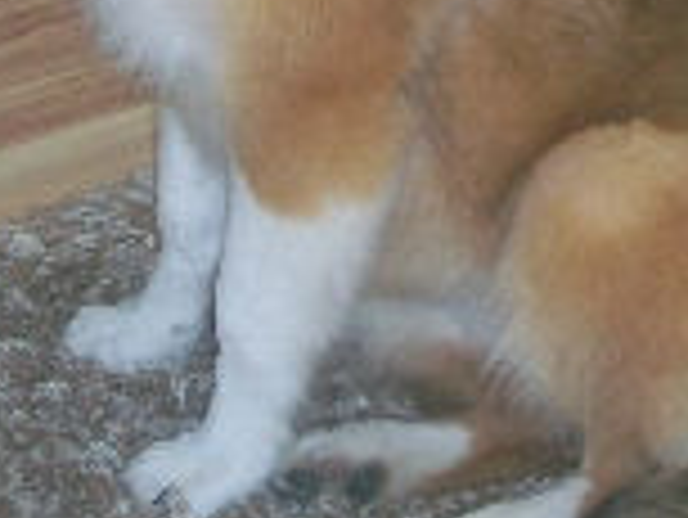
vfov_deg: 8.1
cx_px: 409
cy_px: -140
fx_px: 3620
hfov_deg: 10.9
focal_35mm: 182
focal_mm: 11
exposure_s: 1/80
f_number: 4.1
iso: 160
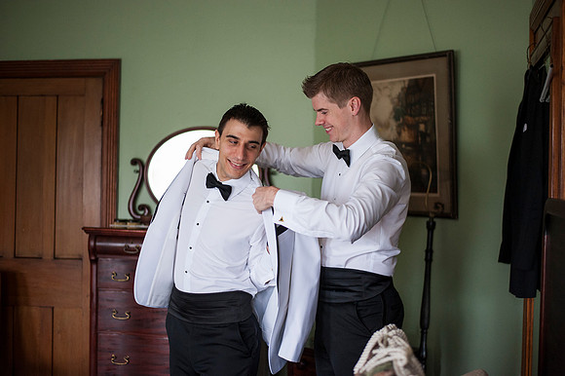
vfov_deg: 27.0
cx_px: 282
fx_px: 784
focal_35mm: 50
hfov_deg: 39.6
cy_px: 188
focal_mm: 50
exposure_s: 1/400
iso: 1000
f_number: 1.8
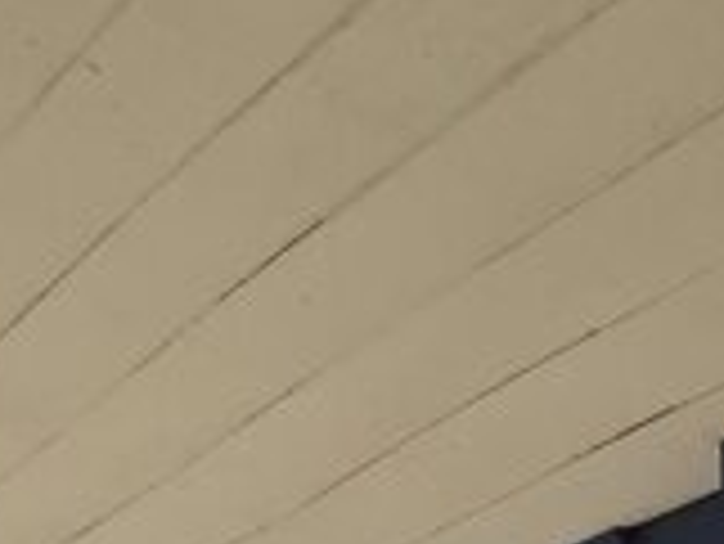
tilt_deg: -7.1
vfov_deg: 7.3
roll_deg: +0.0
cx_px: 958
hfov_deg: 10.7
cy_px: 1672
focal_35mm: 180
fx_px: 3768
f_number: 2.2
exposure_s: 1/3049
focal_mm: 4.15
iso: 32
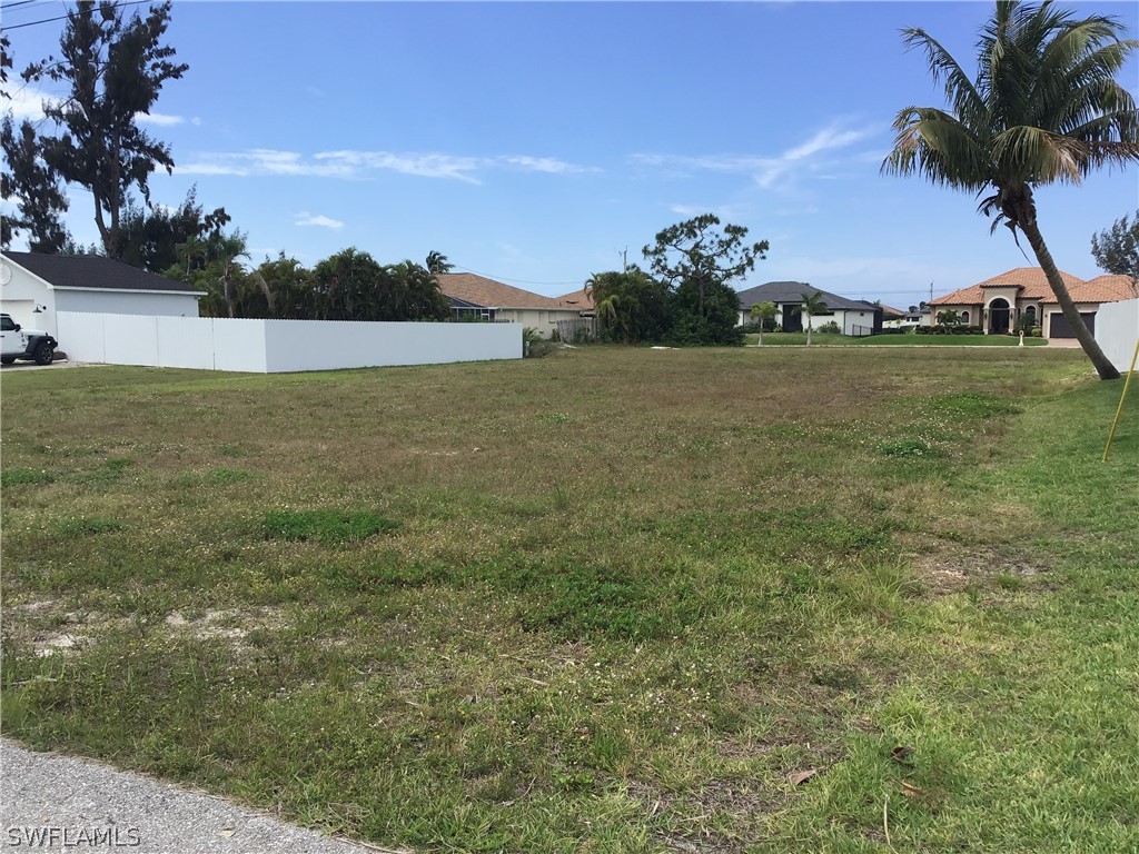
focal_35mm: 31
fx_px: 1020
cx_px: 570
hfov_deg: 58.4
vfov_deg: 45.4
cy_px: 427
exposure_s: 1/1199
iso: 25
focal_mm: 3.3
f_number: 2.4
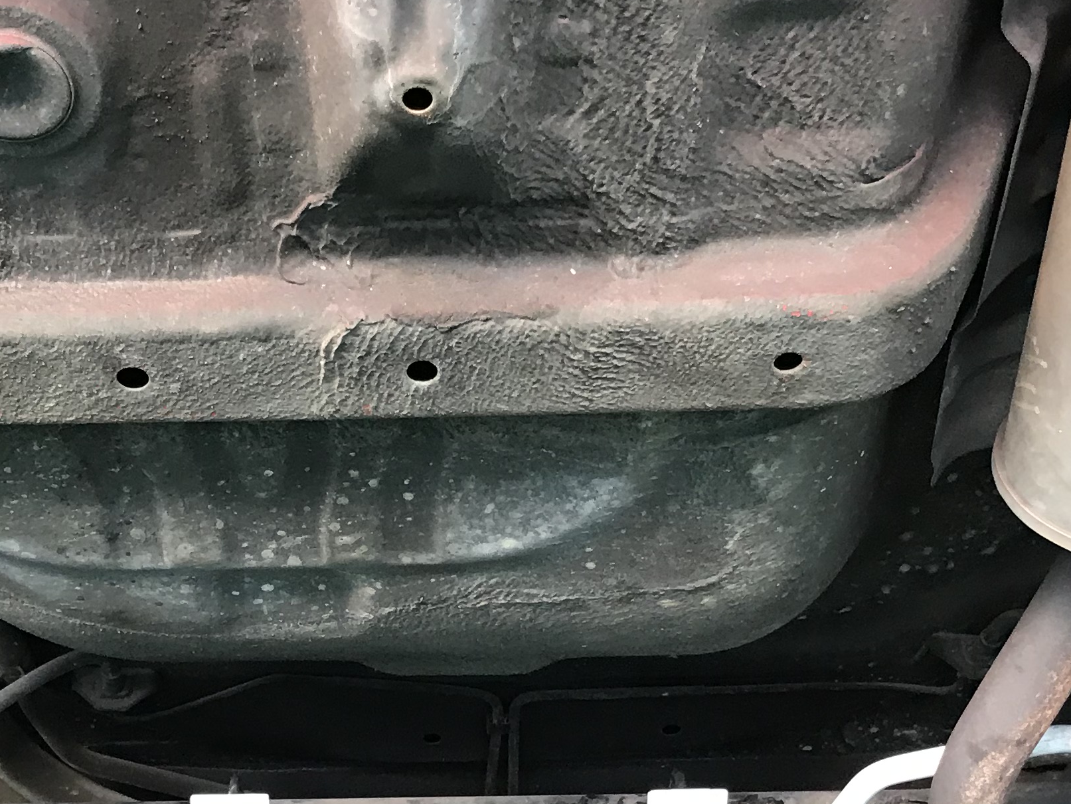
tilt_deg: +30.9
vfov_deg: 20.3
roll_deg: -0.2
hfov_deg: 27.7
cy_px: 818
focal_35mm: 70
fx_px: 2166
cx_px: 412
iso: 50
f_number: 1.8
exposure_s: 1/17
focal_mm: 3.99
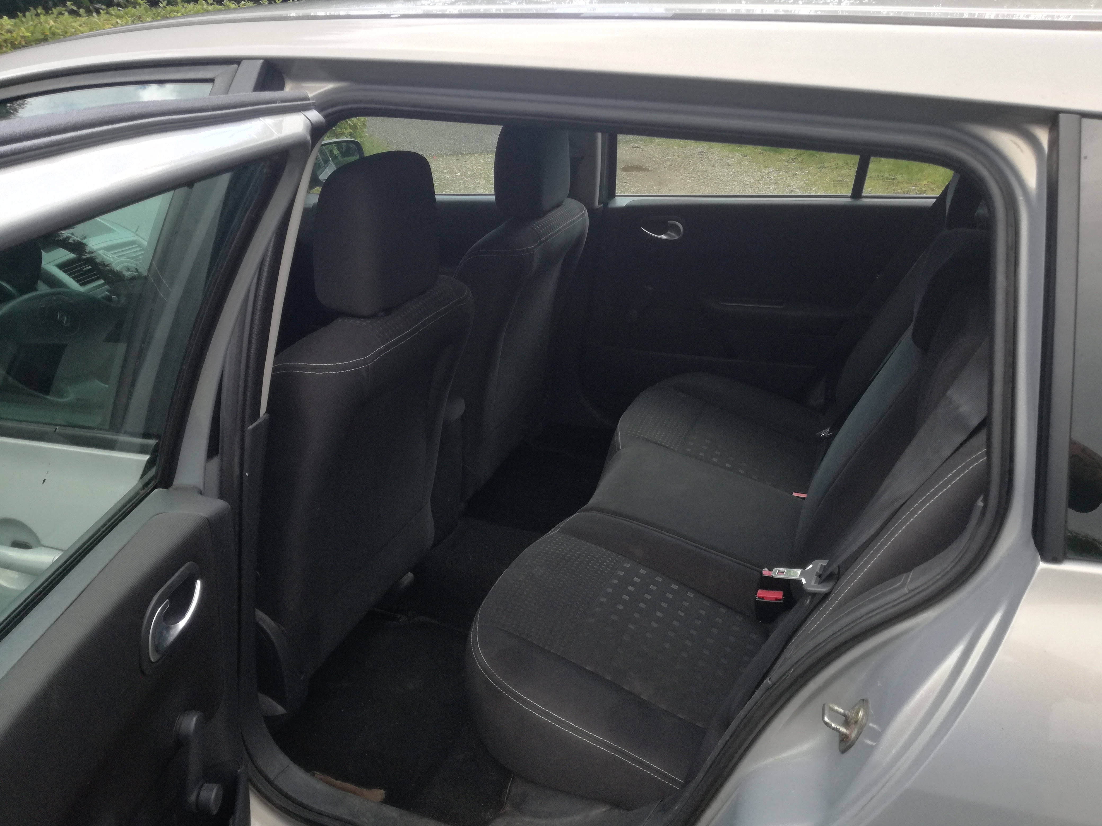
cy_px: 413
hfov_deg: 65.3
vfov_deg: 51.4
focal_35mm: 27
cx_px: 551
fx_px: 860
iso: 100
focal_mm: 3.79
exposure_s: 1/100
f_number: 2
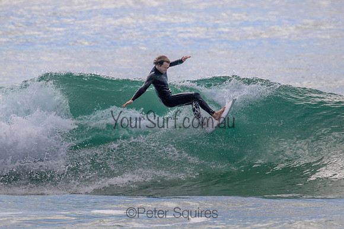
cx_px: 198
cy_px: 73
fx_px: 10450
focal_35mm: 1093
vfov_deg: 1.3
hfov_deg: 1.9
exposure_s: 1/2000
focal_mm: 800
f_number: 11
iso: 900
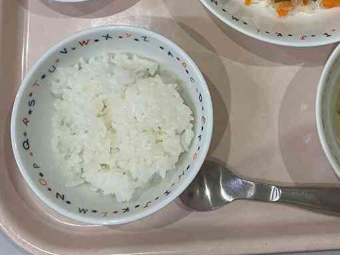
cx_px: 264
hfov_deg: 33.0
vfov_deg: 24.9
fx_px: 560
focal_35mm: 57
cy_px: 23
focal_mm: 3
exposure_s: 1/120
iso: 64
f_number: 1.8
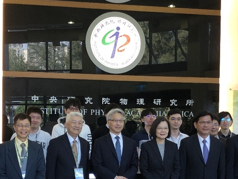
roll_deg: +0.2
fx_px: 475
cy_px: 146
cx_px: 117
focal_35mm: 69
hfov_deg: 28.1
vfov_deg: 21.0
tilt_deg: -2.0
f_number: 1.8
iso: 40
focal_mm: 3.99
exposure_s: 1/20
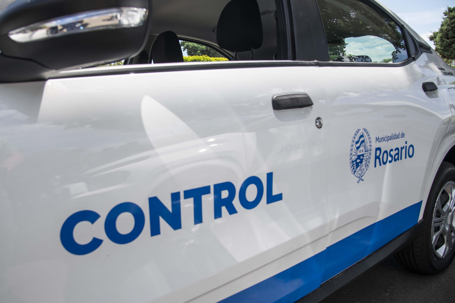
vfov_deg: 53.1
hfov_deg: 73.8
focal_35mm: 24
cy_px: 152
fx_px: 303
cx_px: 228
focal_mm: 24
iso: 200
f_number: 5.6
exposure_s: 1/640
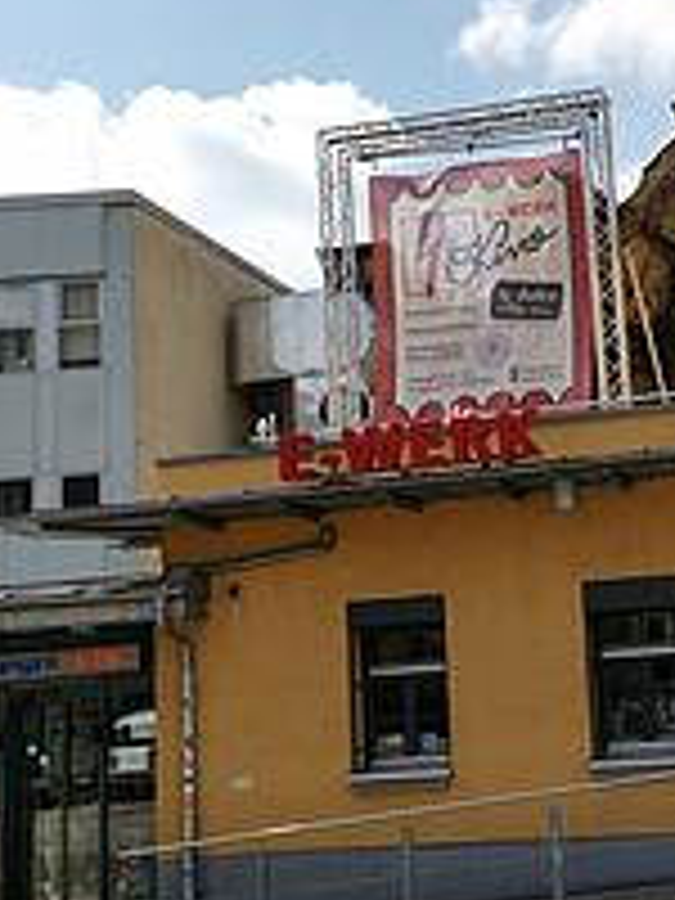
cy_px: 464
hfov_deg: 27.6
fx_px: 1326
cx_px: 603
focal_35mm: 51
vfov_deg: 37.5
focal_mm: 4.75
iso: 50
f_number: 1.8
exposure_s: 1/1387
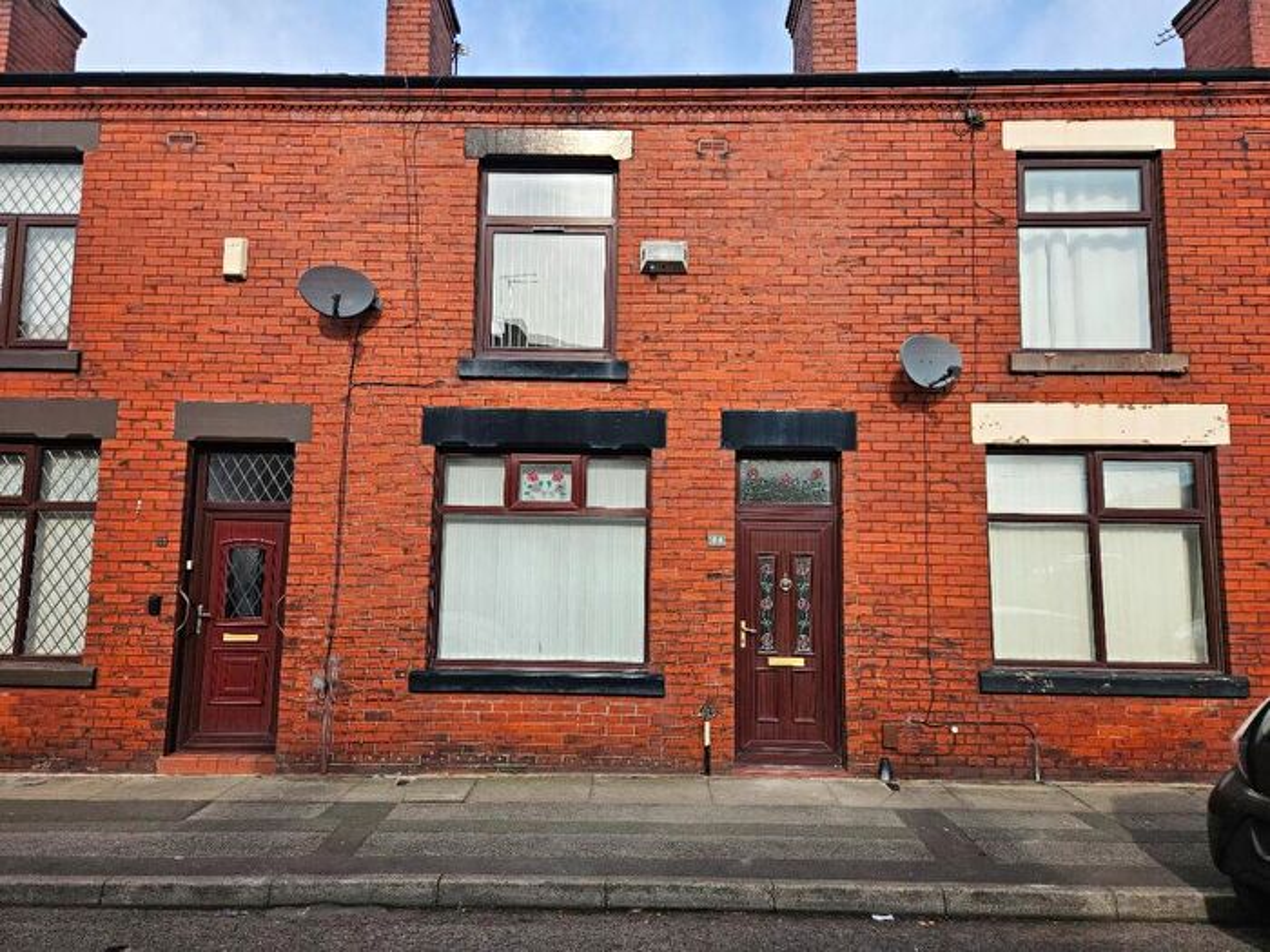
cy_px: 476
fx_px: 844
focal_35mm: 23
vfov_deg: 58.9
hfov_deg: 73.9
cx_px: 635
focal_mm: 5.4
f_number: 1.8
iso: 32
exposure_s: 1/1484
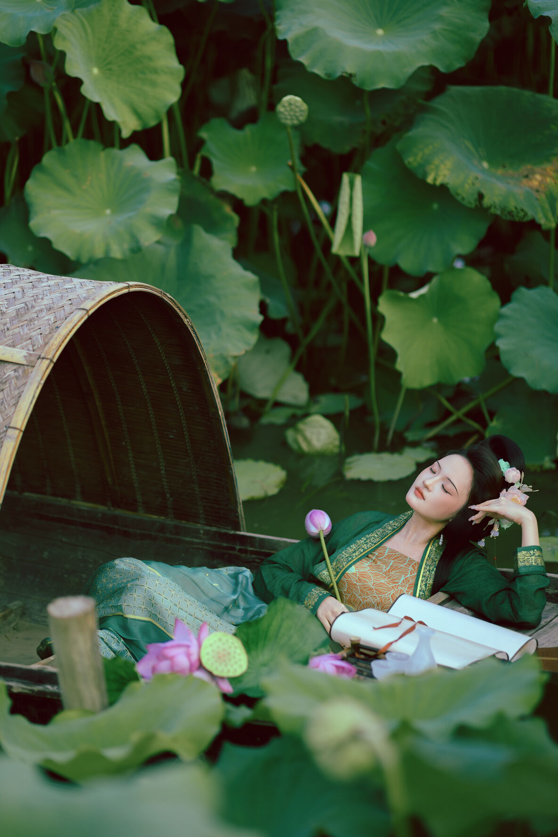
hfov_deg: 15.9
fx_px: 1999
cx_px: 279
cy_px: 417
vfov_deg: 23.6
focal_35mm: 86
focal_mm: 85
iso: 100
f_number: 1.8
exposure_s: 1/1250
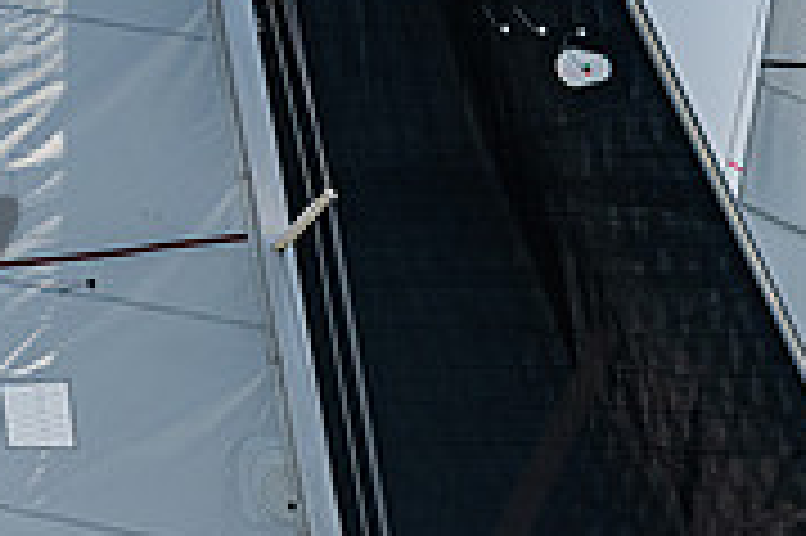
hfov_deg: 5.7
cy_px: 842
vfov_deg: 3.8
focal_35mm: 360
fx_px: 8052
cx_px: 619
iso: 500
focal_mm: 105
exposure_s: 1/2000
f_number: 8
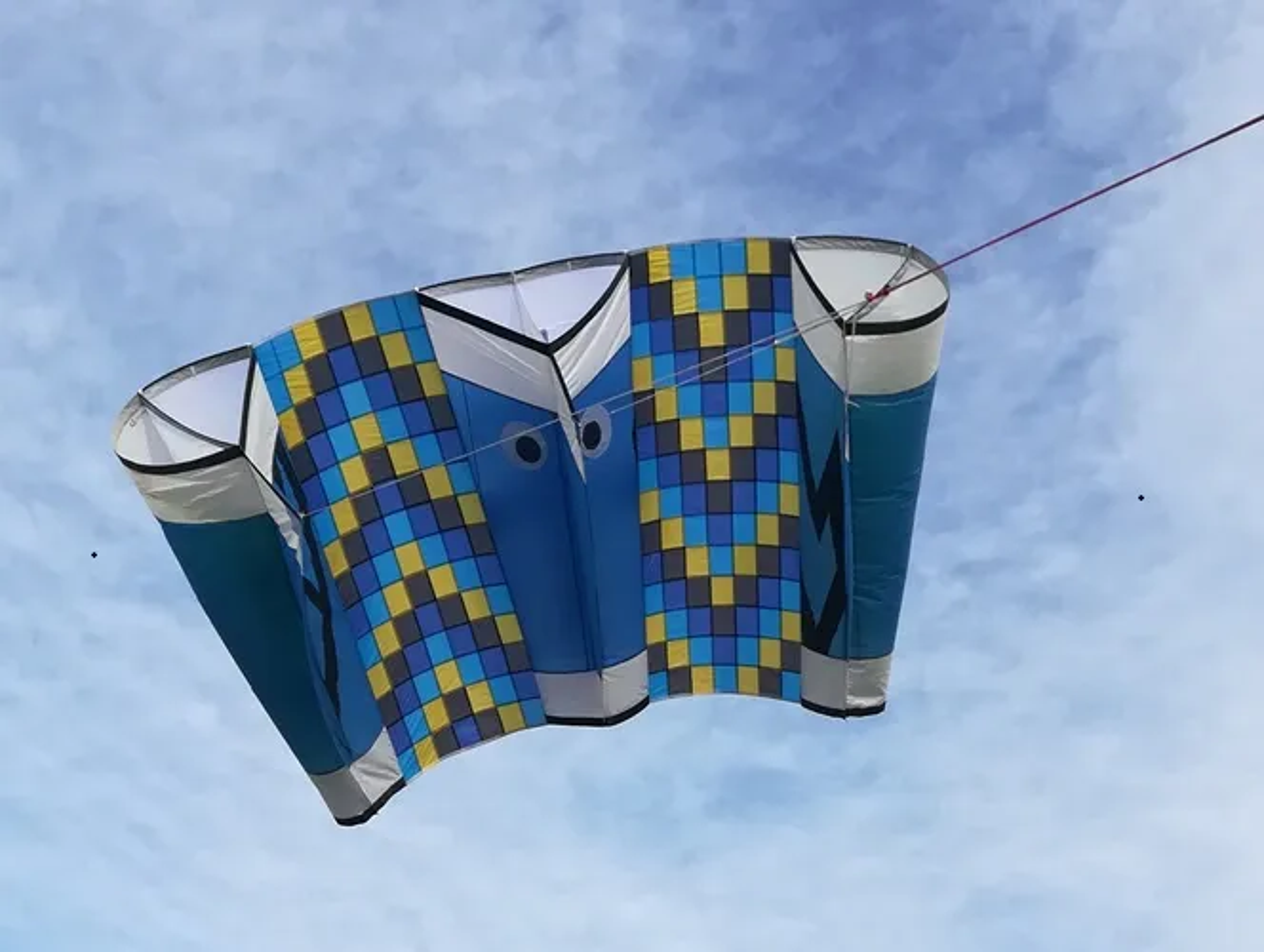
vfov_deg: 53.2
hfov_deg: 67.2
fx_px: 951
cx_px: 632
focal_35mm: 26
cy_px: 476
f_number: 2.2
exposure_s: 1/573
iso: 50
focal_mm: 3.83
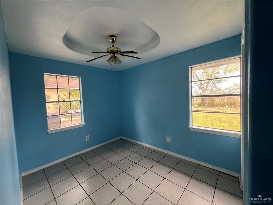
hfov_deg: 106.2
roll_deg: +2.8
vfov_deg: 89.9
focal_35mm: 13
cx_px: 136
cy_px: 102
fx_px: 103
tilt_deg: -1.6
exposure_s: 1/99
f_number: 1.8
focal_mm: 1.57
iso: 50
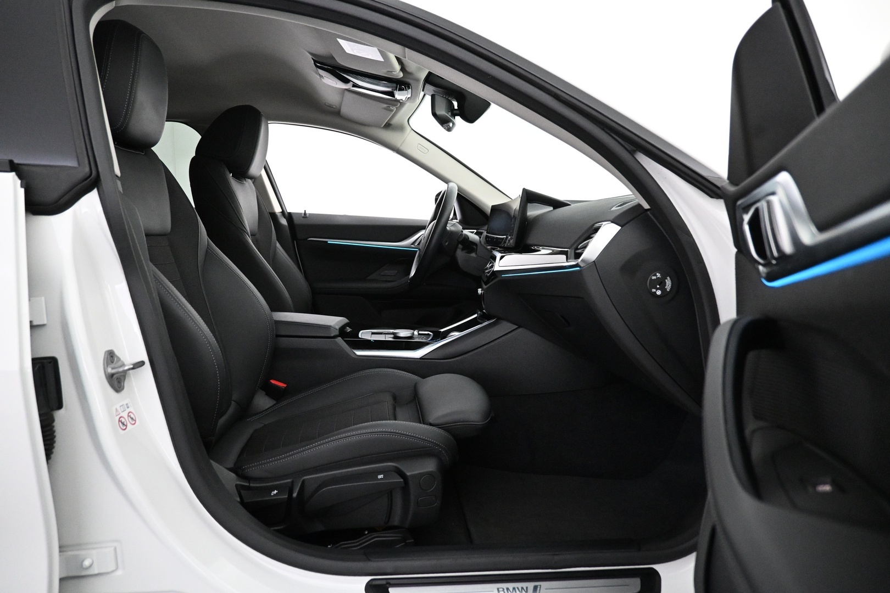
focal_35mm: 24
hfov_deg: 73.7
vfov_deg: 53.1
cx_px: 445
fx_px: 593
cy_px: 296
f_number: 3.5
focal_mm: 16
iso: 4000
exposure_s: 1/100
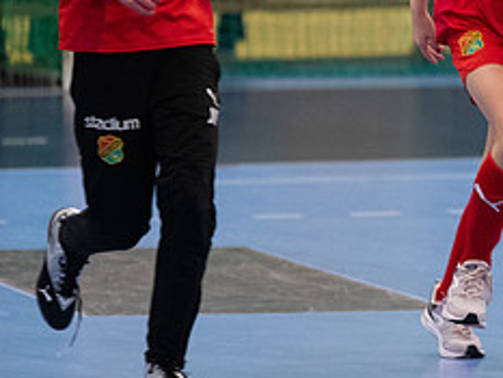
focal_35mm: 719
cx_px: 594
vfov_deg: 2.1
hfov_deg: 2.8
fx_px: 10453
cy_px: 46
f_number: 3.2
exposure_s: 1/500
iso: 4000
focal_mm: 200
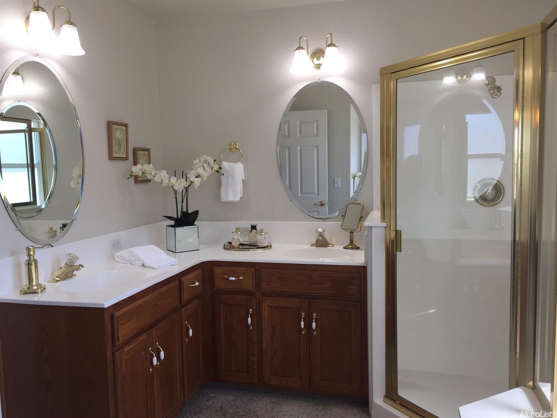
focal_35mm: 29
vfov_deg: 48.2
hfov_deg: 61.7
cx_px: 278
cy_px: 209
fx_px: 466
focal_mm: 4.15
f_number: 2.2
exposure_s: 1/120
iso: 50
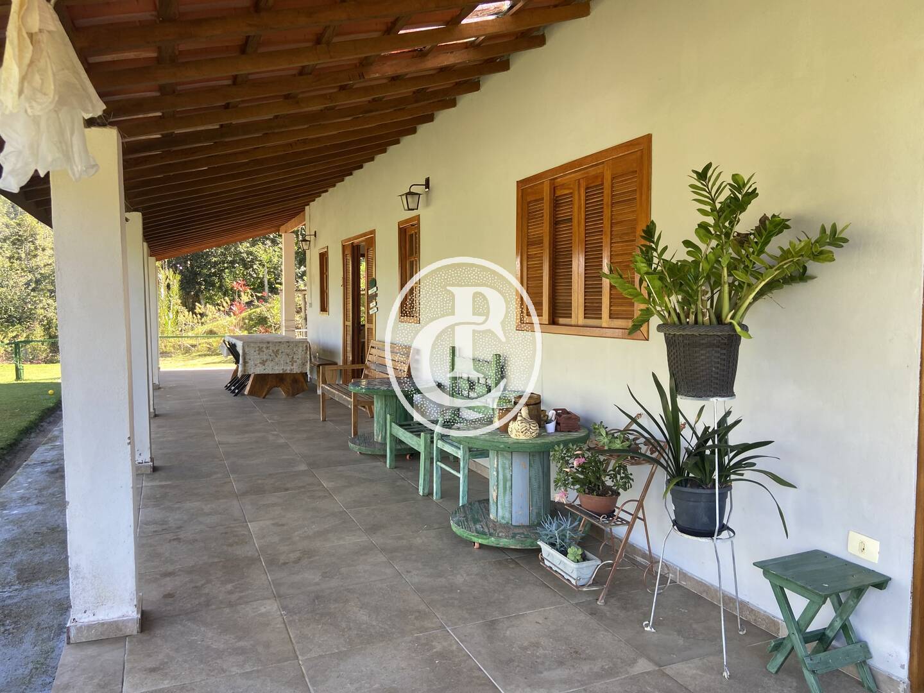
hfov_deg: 67.3
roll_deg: -0.4
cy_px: 346
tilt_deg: -2.4
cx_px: 462
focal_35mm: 26
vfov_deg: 53.1
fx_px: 694
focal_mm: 4.25
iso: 40
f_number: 1.8
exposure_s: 1/121
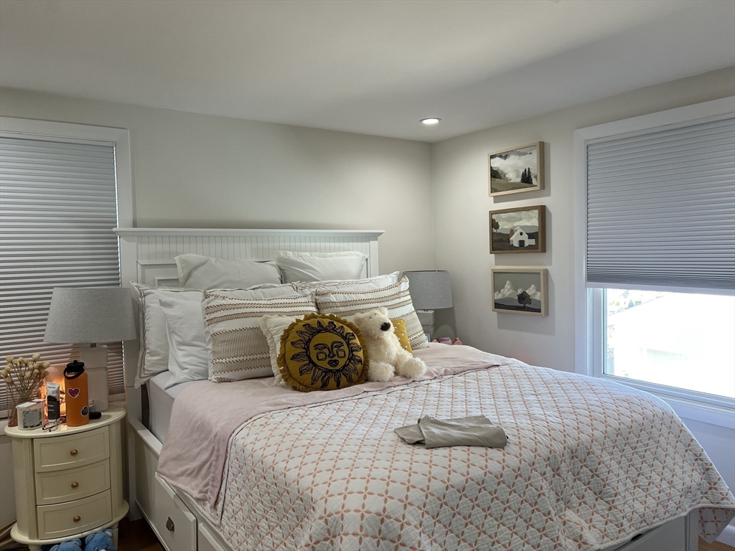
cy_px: 276
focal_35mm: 26
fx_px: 552
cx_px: 368
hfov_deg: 67.3
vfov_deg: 53.1
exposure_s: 1/120
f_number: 1.5
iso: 80
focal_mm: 5.7
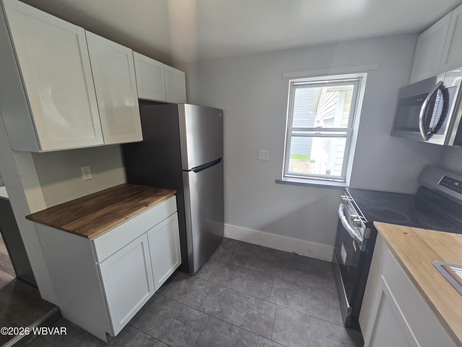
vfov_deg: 89.9
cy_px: 174
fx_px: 174
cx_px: 231
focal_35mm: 13
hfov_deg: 106.2
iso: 80
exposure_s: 1/60
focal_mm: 2.2
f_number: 2.2
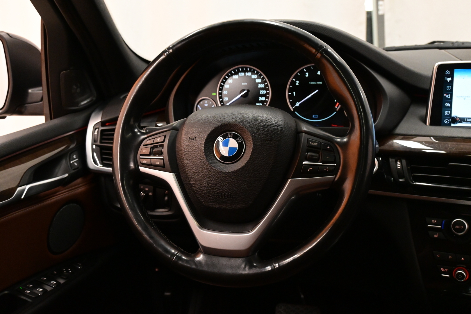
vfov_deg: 31.9
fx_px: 549
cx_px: 236
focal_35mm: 42
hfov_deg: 46.4
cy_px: 157
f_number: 5.6
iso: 4000
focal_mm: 28
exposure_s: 1/100
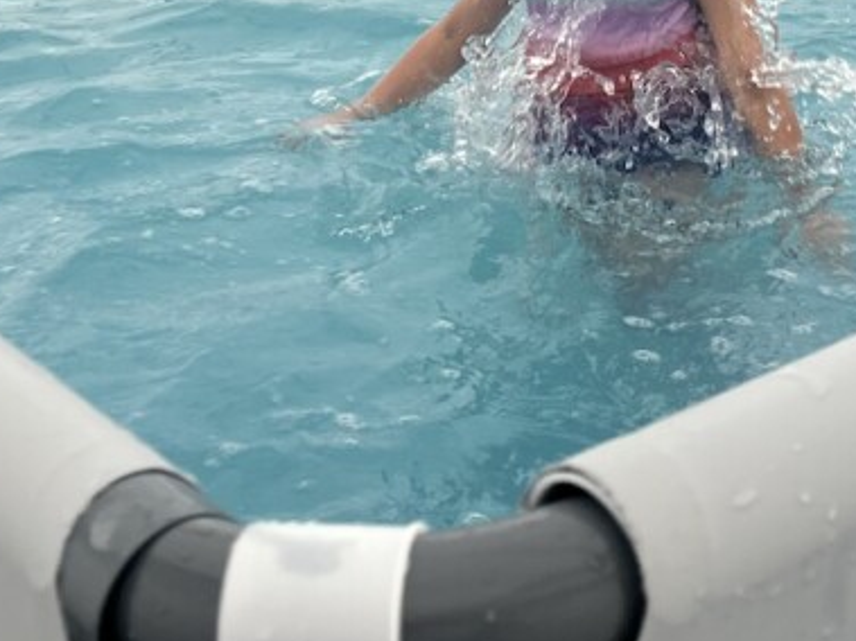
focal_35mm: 64
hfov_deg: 30.3
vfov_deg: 21.7
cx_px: 407
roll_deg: +0.9
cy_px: -72
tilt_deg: -8.6
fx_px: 1582
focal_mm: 5.1
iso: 50
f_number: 1.6
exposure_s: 1/337
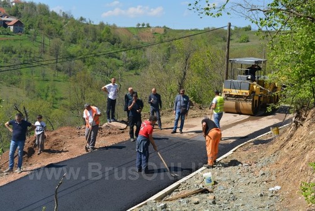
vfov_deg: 23.8
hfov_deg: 35.0
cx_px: 158
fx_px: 499
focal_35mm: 57
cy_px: 106
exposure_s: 1/250
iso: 100
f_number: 8
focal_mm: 38
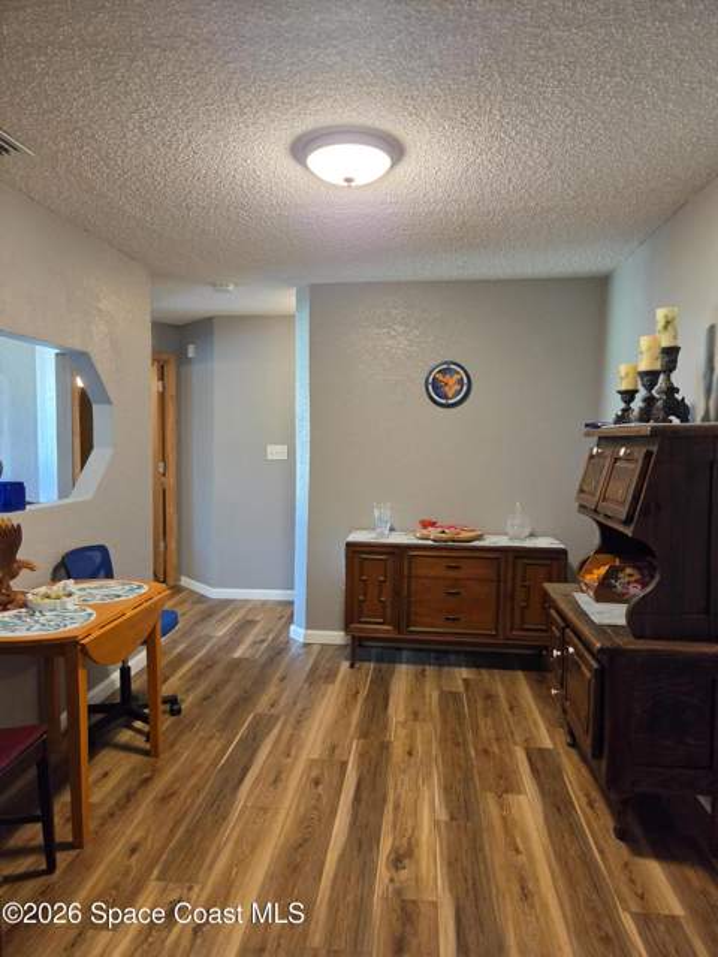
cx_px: 359
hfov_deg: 58.9
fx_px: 636
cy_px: 478
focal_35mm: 23
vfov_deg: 73.9
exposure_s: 1/120
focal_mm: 5.4
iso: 800
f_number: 1.8
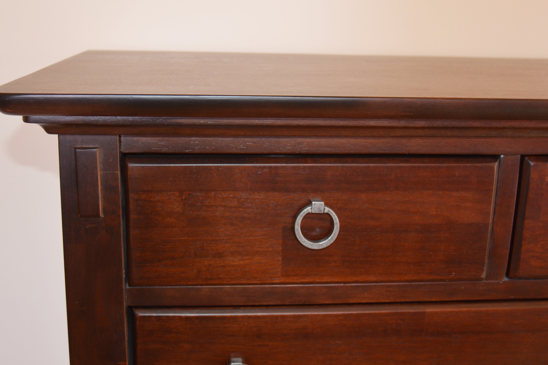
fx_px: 639
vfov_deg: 31.9
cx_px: 244
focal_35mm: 42
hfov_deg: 46.3
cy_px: 161
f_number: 3.8
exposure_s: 1/60
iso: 450
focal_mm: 24
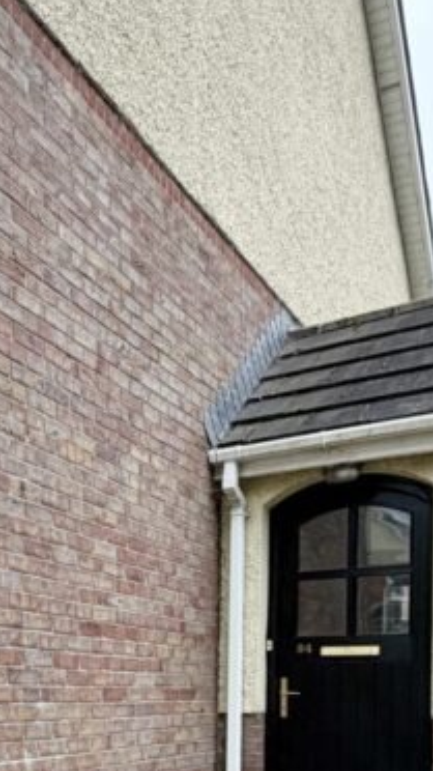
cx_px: -15
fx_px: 858
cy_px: 703
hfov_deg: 26.6
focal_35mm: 42
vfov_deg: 43.9
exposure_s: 1/121
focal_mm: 2.22
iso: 80
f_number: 2.2
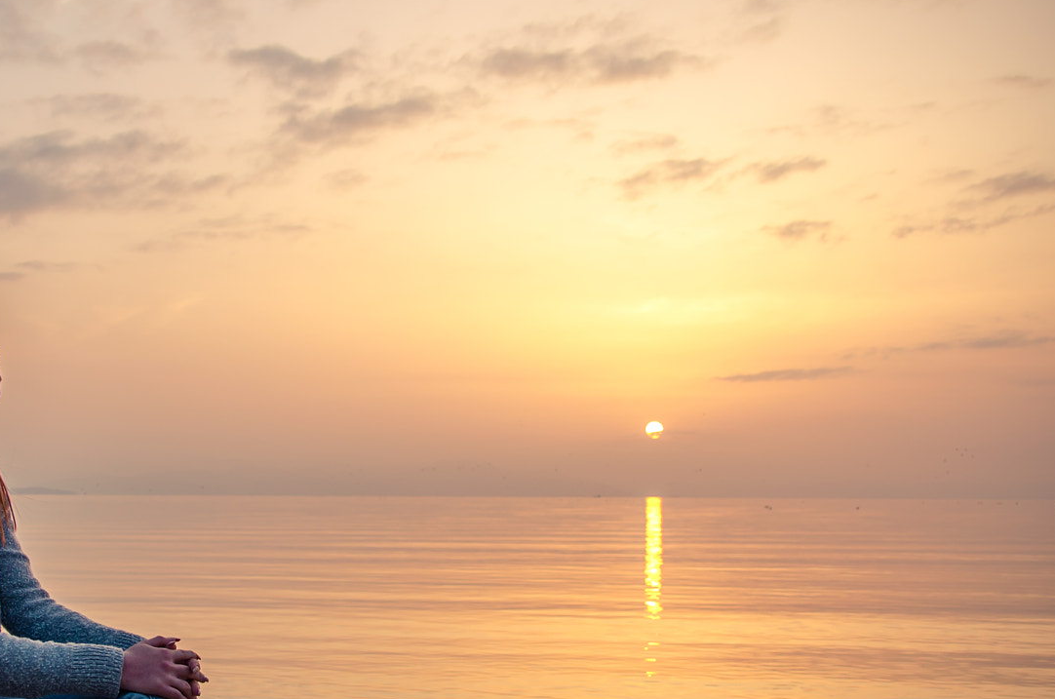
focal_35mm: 54
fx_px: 1578
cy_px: 499
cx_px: 321
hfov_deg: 36.4
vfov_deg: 24.8
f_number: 3.2
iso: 100
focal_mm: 19
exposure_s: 1/250
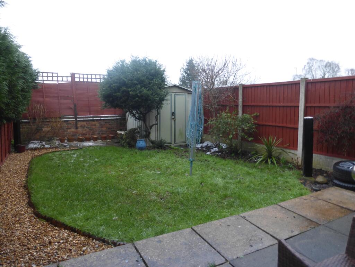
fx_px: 246
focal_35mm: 24
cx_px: 178
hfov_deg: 71.6
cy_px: 134
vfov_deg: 56.8
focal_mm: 4.3
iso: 125
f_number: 3.3
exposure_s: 1/60
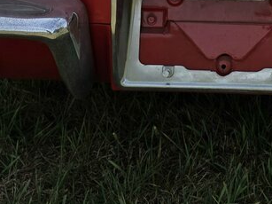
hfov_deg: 21.4
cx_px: 233
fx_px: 707
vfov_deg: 15.1
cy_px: -109
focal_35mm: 90
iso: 80
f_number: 1.7
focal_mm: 6.3
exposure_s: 1/4539
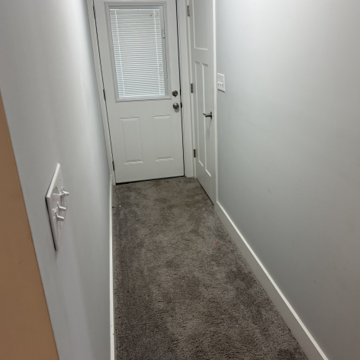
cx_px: 204
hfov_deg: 53.9
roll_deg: +1.7
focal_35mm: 30
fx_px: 353
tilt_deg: -17.8
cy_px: 175
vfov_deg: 54.0
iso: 160
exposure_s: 1/60
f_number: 1.78
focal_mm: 6.76
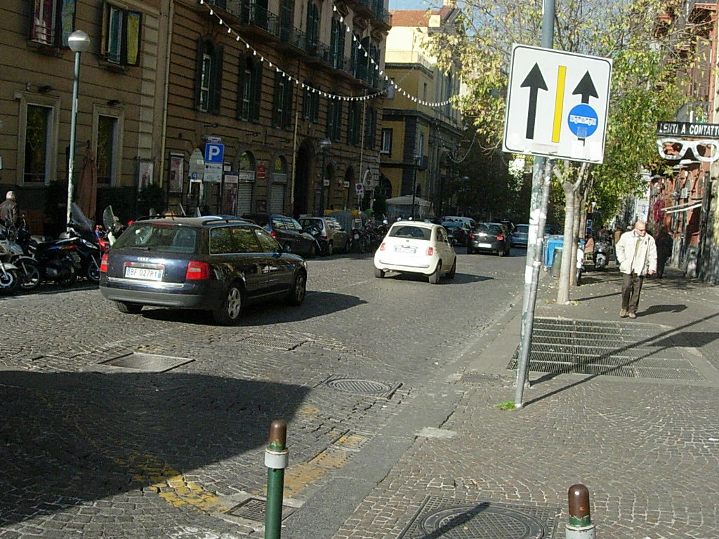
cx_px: 360
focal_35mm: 38
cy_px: 270
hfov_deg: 49.0
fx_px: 789
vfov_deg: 37.7
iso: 400
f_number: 4.8
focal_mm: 7.8
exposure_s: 1/2048
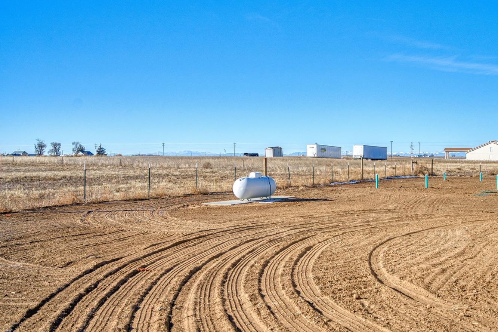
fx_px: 581
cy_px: 157
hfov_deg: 46.2
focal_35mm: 42
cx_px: 293
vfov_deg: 31.9
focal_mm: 35
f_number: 4
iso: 500
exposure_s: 1/5000
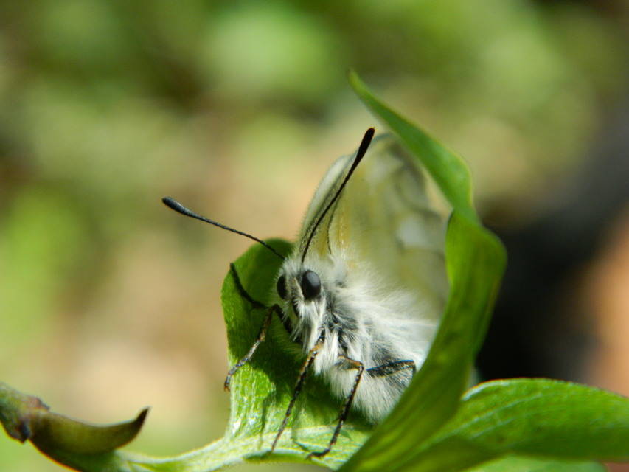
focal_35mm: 150
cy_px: 236
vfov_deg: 9.9
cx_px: 314
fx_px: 2726
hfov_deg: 13.2
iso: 200
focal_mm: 27
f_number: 4.9
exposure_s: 1/400
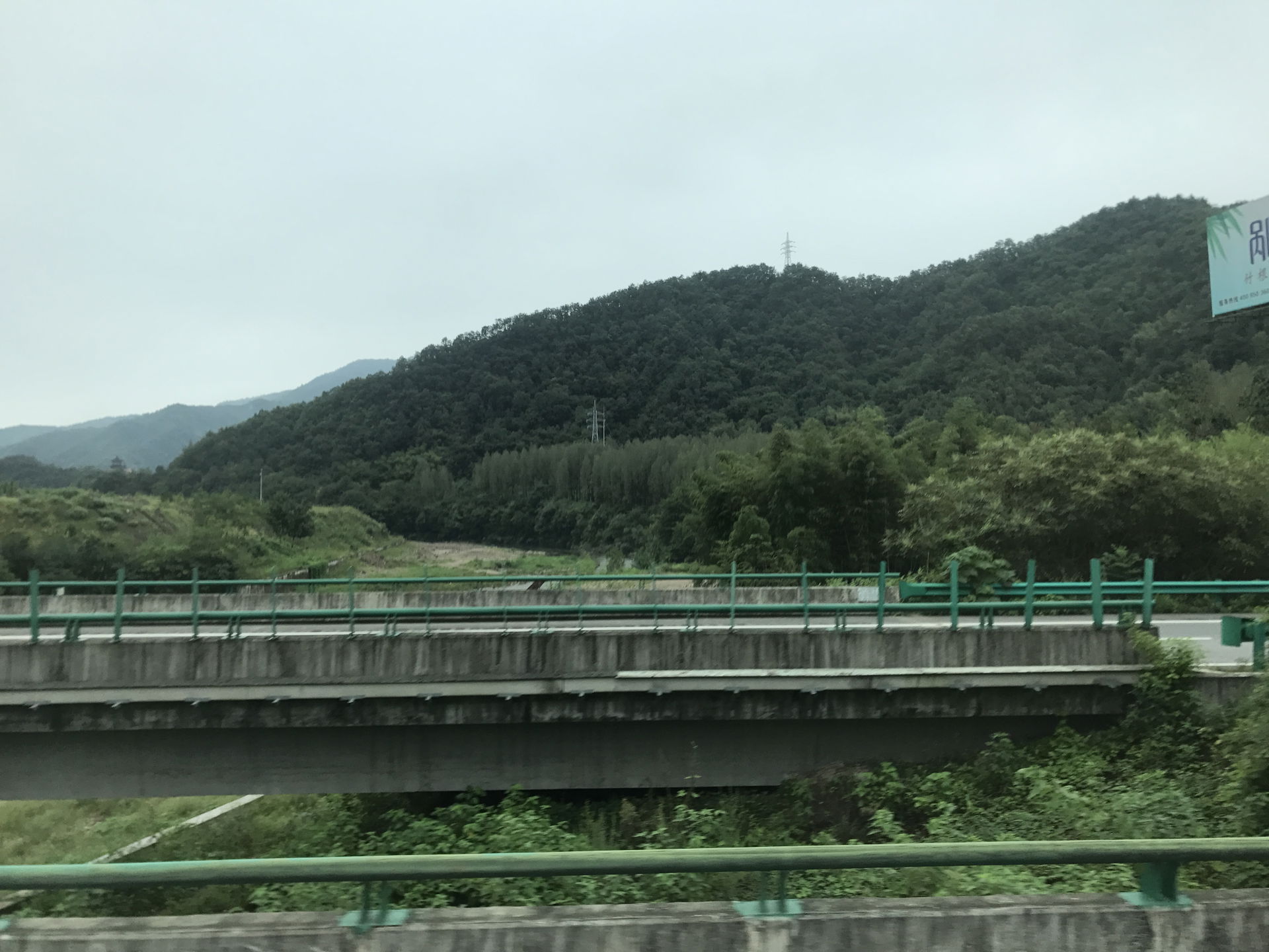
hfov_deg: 63.4
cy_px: 476
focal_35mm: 28
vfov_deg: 49.7
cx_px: 634
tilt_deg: +3.4
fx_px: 1026
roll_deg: +0.7
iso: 20
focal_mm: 3.99
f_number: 1.8
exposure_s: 1/587
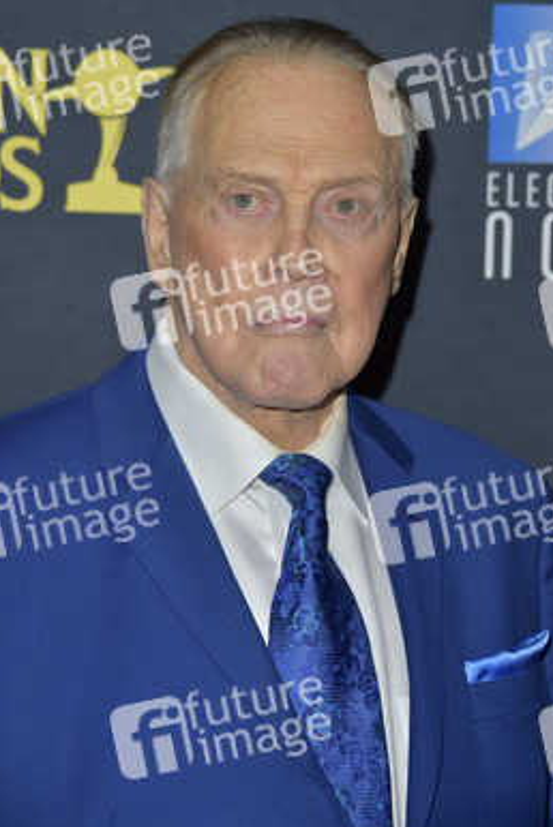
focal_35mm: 116
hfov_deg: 11.8
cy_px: 407
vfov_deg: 17.6
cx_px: 284
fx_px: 2668
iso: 250
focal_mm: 112
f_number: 6.3
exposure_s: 1/250
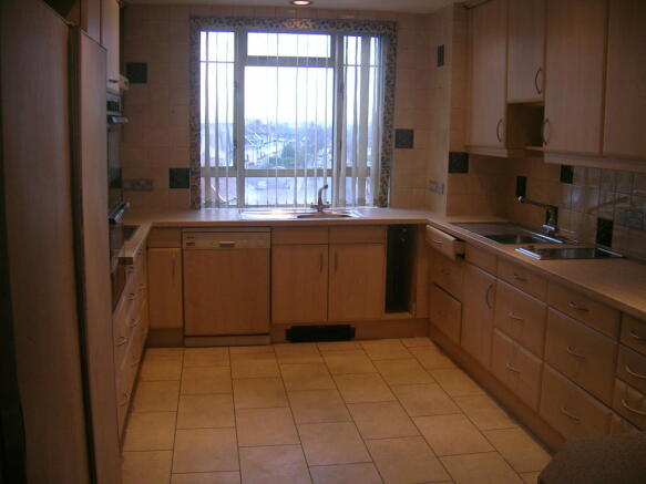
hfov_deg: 52.6
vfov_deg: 40.7
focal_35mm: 35
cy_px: 242
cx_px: 323
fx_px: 653
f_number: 2.8
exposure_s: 1/50
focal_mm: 5.4
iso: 50
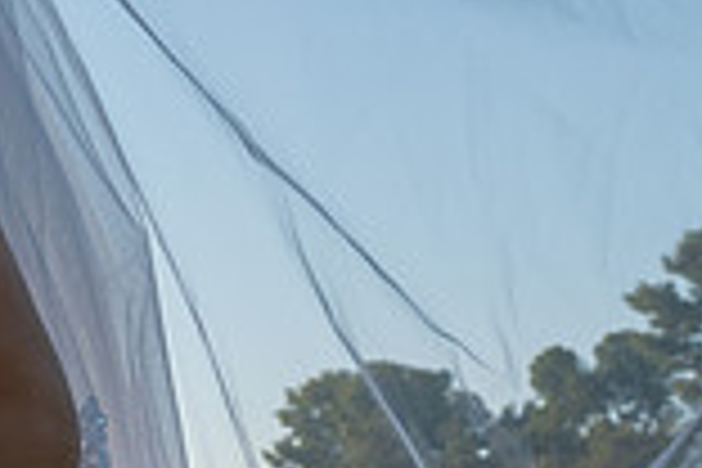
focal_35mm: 99
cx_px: -482
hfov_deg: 17.5
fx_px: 1930
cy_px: 155
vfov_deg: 13.8
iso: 200
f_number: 6.3
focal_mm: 24
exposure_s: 1/250
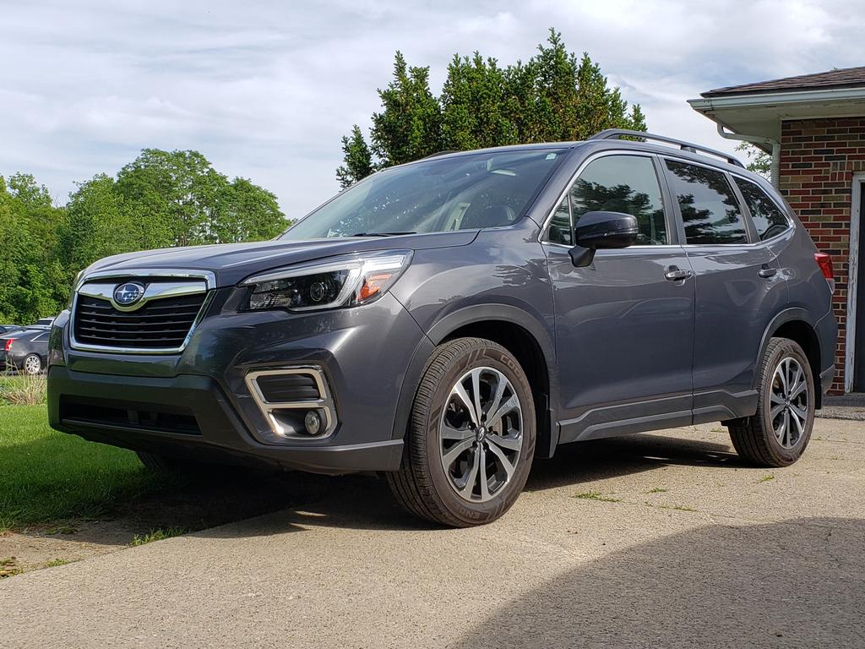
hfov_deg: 67.3
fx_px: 650
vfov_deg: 53.1
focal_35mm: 26
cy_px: 324
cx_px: 432
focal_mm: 4.3
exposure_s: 1/992
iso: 50
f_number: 2.4
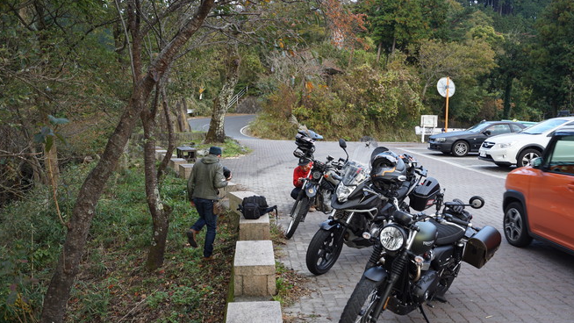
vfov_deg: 31.9
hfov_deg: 54.0
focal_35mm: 37
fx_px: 563
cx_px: 282
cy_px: 194
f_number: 4
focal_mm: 33
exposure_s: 1/80
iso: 100
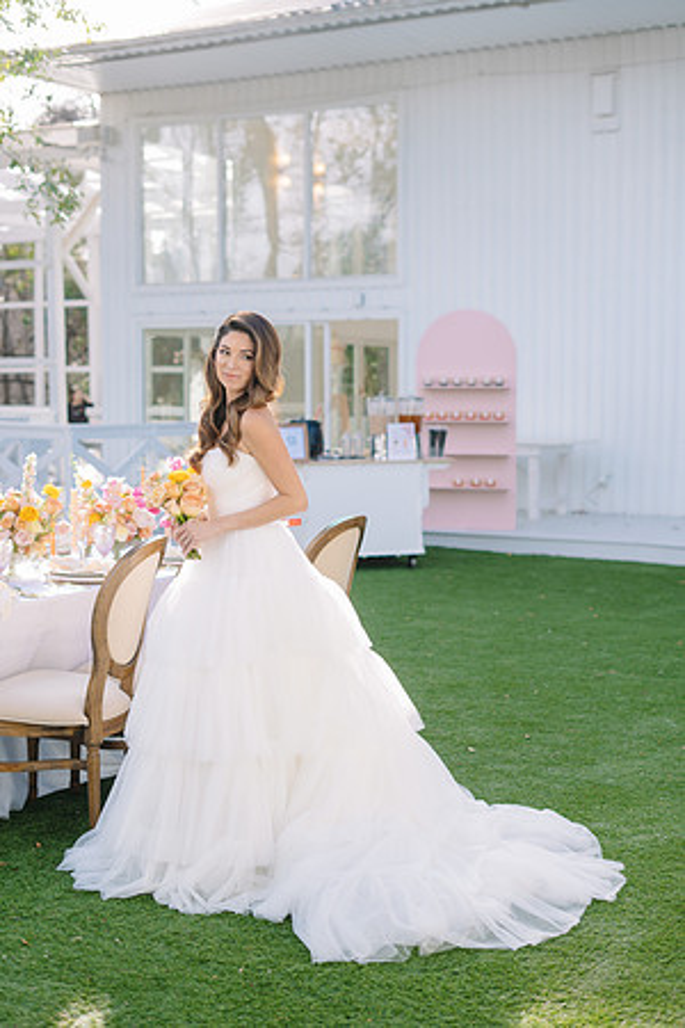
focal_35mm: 50
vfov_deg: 39.6
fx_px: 1427
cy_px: 514
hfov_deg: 27.0
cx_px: 342
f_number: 2.5
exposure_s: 1/200
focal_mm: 50
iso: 50
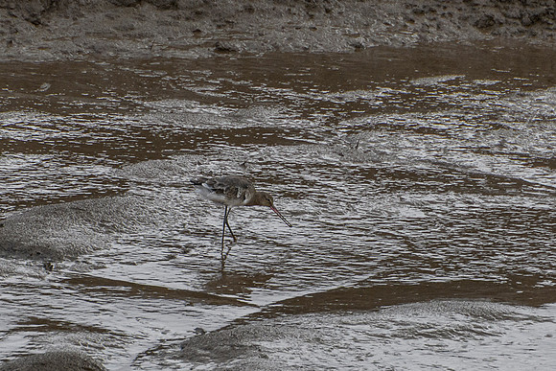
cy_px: 114
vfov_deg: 1.2
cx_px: 216
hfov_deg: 1.7
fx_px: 18392
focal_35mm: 1191
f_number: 6.3
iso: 500
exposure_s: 1/1600
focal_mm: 400
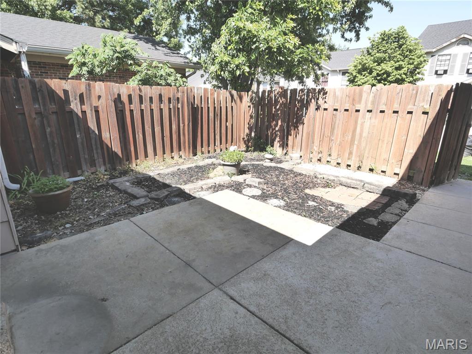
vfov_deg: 71.6
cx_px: 236
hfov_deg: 87.7
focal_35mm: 18
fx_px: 246
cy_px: 177
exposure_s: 1/320
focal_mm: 9
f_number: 7.1
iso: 800
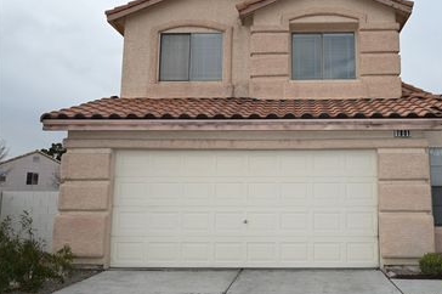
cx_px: 298
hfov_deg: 56.0
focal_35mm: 33
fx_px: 405
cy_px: 144
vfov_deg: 39.9
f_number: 5.6
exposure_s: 1/125
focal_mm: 24
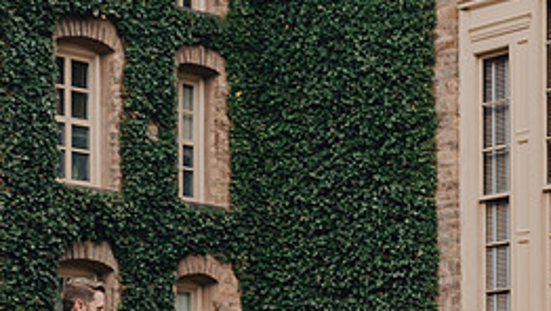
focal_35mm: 134
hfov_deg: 15.9
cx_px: 150
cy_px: 398
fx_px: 1960
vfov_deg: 8.9
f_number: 3.2
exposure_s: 1/500
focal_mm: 52
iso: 400
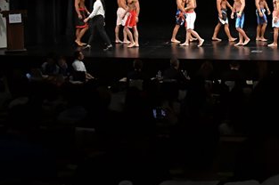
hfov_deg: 19.2
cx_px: 273
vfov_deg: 12.9
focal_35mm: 104
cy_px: -6
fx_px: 805
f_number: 5.6
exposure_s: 1/400
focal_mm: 28
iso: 3200
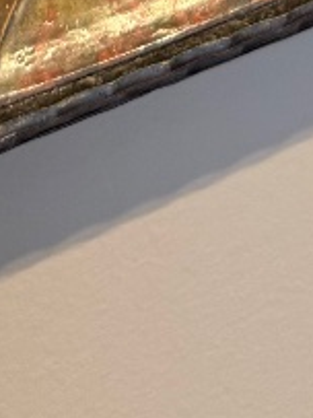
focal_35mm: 142
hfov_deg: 10.1
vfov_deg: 10.4
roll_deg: -0.8
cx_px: 494
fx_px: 1714
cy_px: -797
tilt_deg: -0.5
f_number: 1.78
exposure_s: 1/50
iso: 160
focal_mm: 6.76
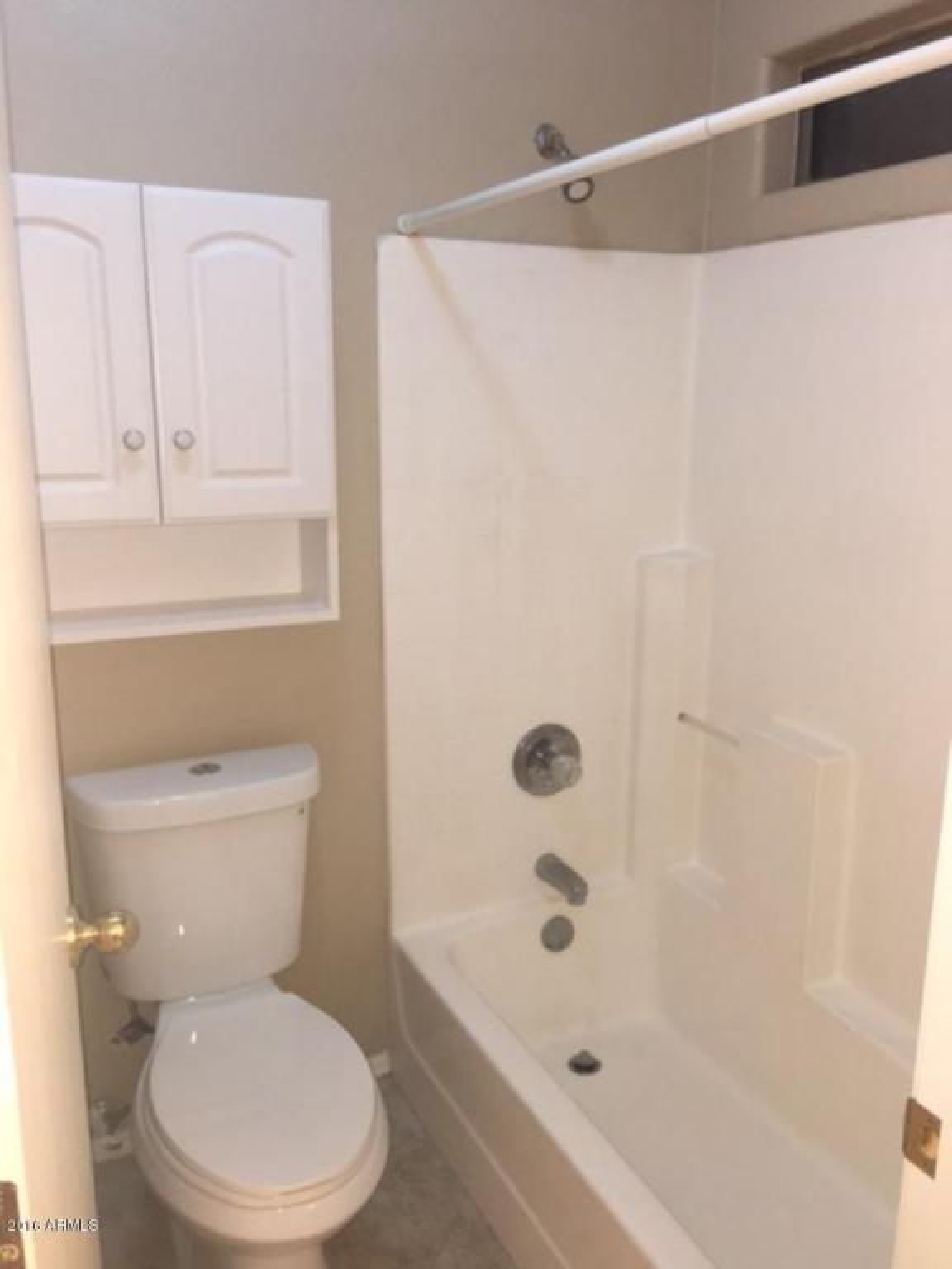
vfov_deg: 61.7
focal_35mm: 29
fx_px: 1063
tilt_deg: -12.5
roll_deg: -0.5
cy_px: 634
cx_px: 476
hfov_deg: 48.2
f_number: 2.2
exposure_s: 1/30
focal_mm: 4.15
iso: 100
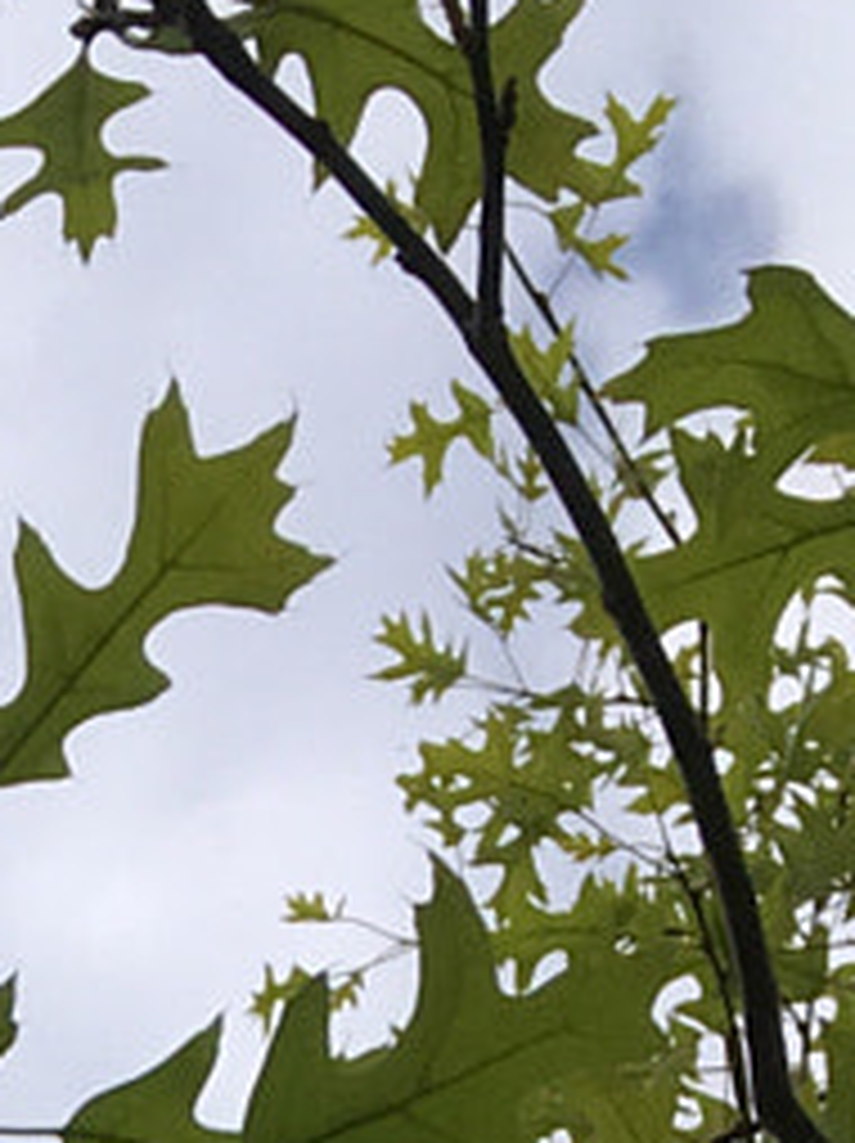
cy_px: 3186
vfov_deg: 9.1
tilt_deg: +53.0
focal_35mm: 183
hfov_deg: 7.7
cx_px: -909
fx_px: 6037
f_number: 2.2
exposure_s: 1/1972
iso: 25
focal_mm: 4.15
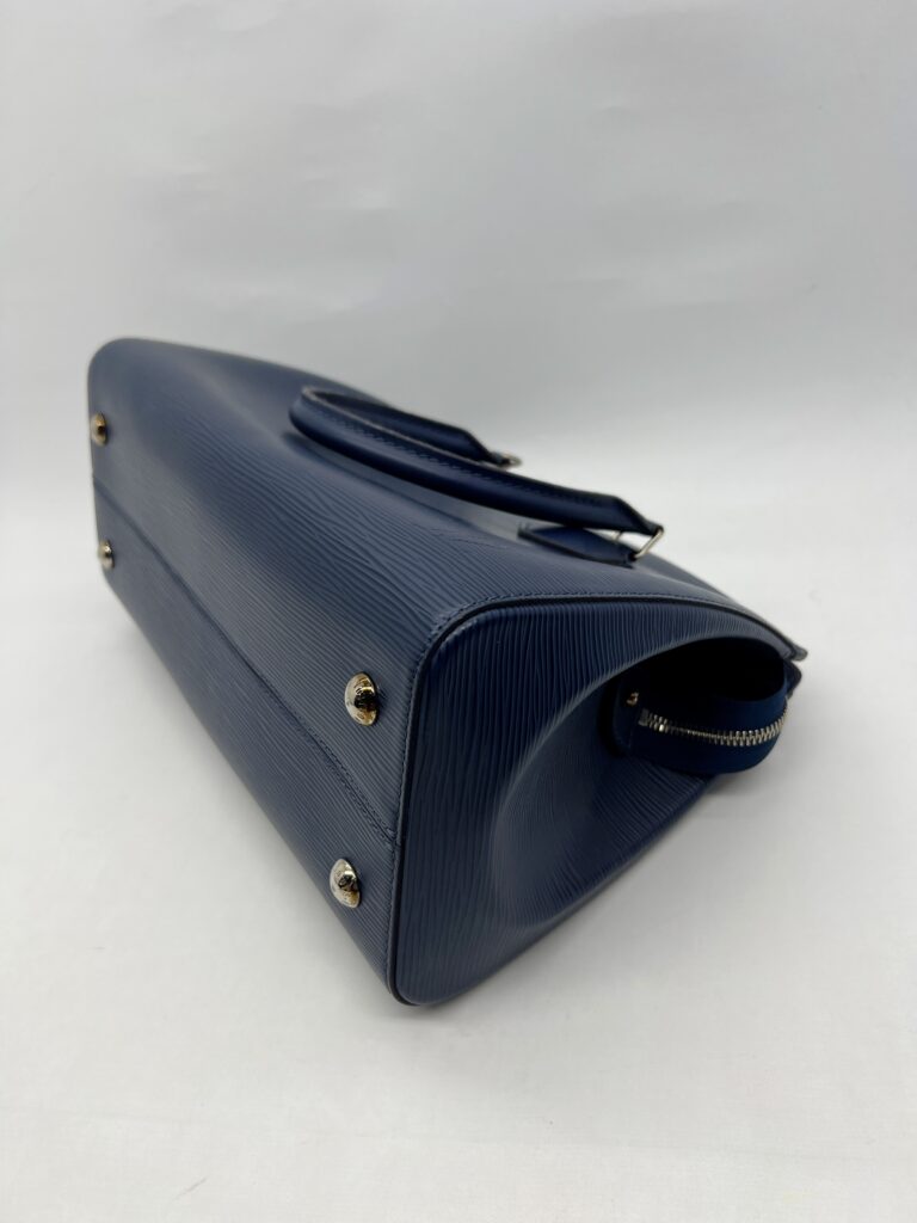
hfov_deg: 53.1
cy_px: 612
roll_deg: +9.5
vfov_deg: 67.3
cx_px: 458
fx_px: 918
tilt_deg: -32.6
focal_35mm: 26
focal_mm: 5.7
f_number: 1.5
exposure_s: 1/270
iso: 40
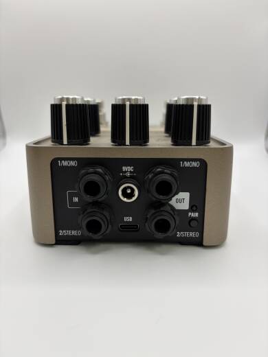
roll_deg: +0.9
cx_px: 134
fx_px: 268
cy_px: 178
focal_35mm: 26
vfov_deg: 67.3
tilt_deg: -17.8
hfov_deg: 53.1
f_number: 1.6
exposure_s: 1/109
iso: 125
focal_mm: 5.96
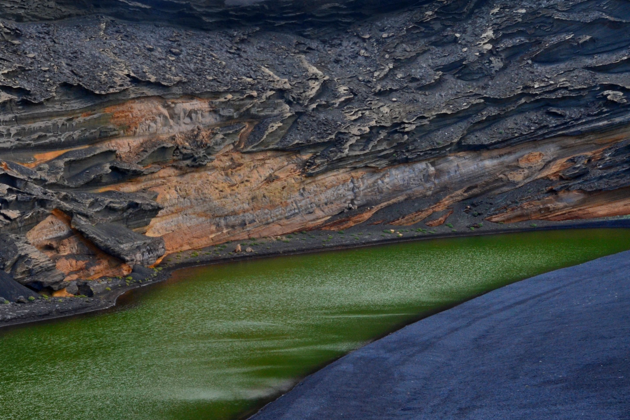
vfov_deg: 20.3
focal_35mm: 67
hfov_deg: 29.6
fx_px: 1172
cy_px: 230
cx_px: 155
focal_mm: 28
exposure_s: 1/60
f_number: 8
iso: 400
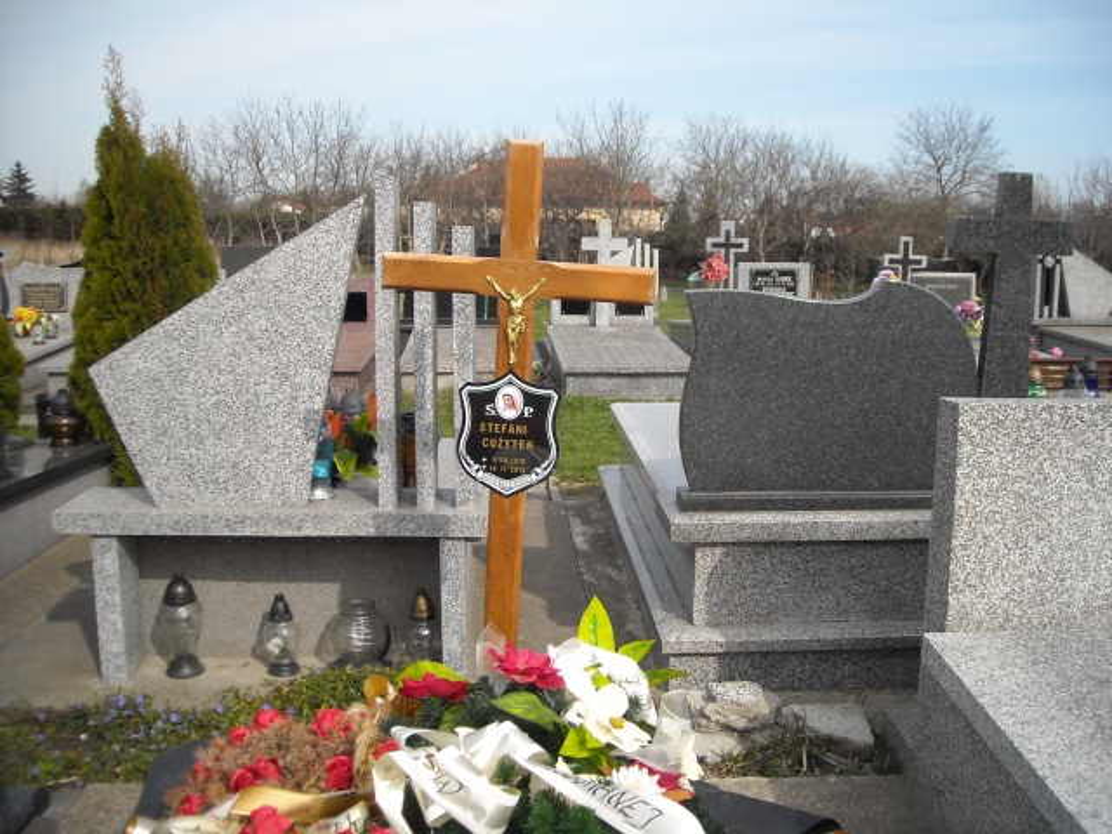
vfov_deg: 40.7
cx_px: 556
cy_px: 417
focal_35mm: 35
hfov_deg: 52.6
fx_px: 1124
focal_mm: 5.7
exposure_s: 1/192
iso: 64
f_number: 5.6
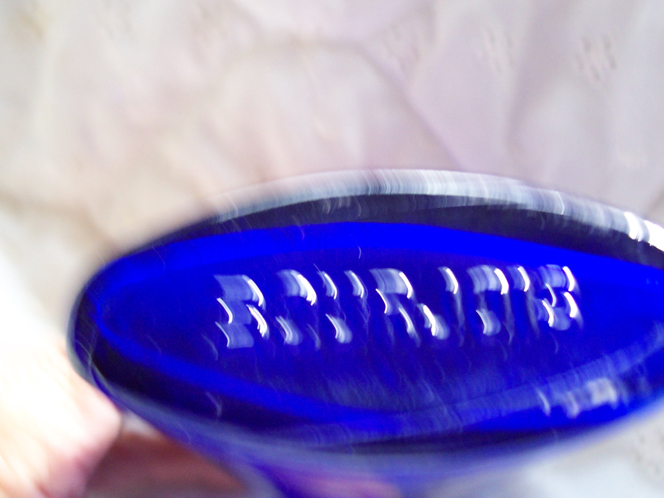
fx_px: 710
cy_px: 249
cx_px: 332
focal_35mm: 37
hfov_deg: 50.1
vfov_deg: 38.7
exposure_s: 1/10
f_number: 2.8
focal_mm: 5.6
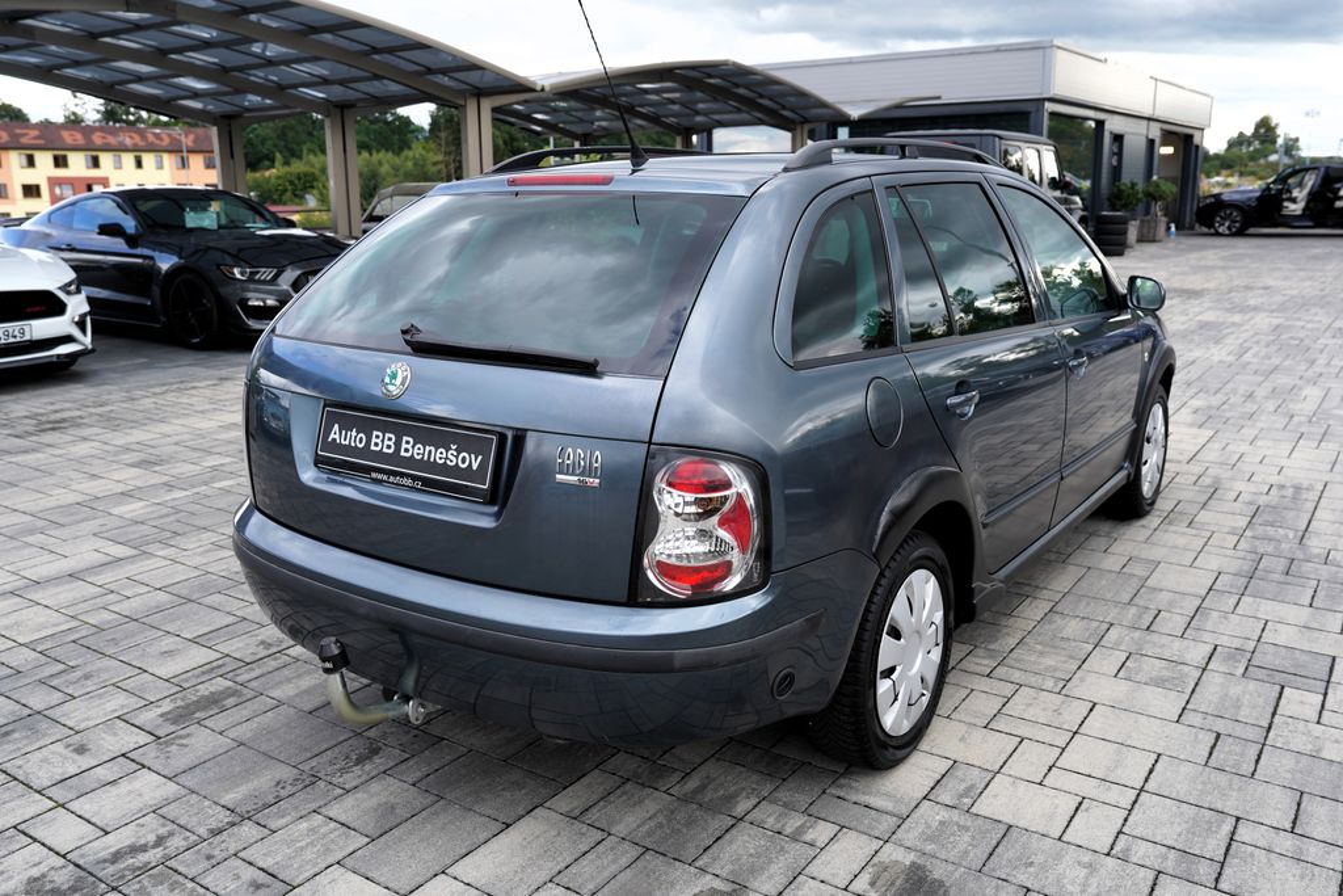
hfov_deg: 61.9
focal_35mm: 30
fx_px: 1119
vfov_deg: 43.6
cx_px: 672
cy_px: 448
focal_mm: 30
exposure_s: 1/100
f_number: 5.6
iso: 100
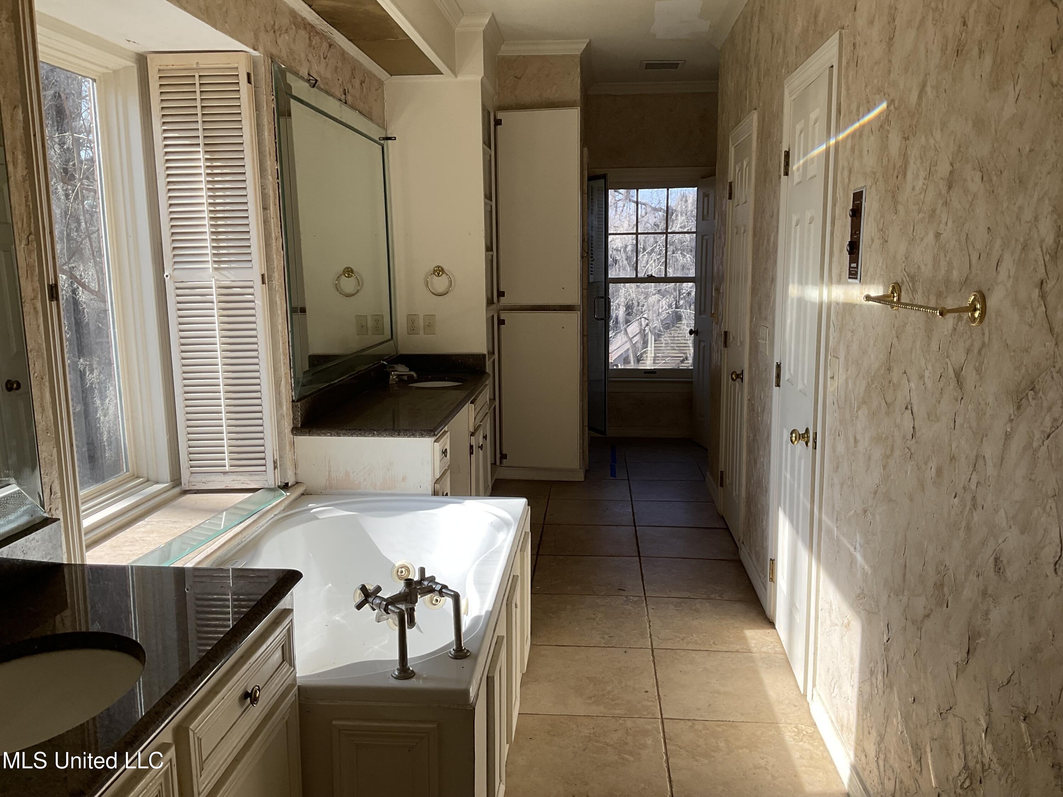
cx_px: 532
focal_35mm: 29
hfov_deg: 61.7
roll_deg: +0.9
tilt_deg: -9.9
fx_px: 891
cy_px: 398
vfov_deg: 48.2
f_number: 1.8
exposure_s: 1/242
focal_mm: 3
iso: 16
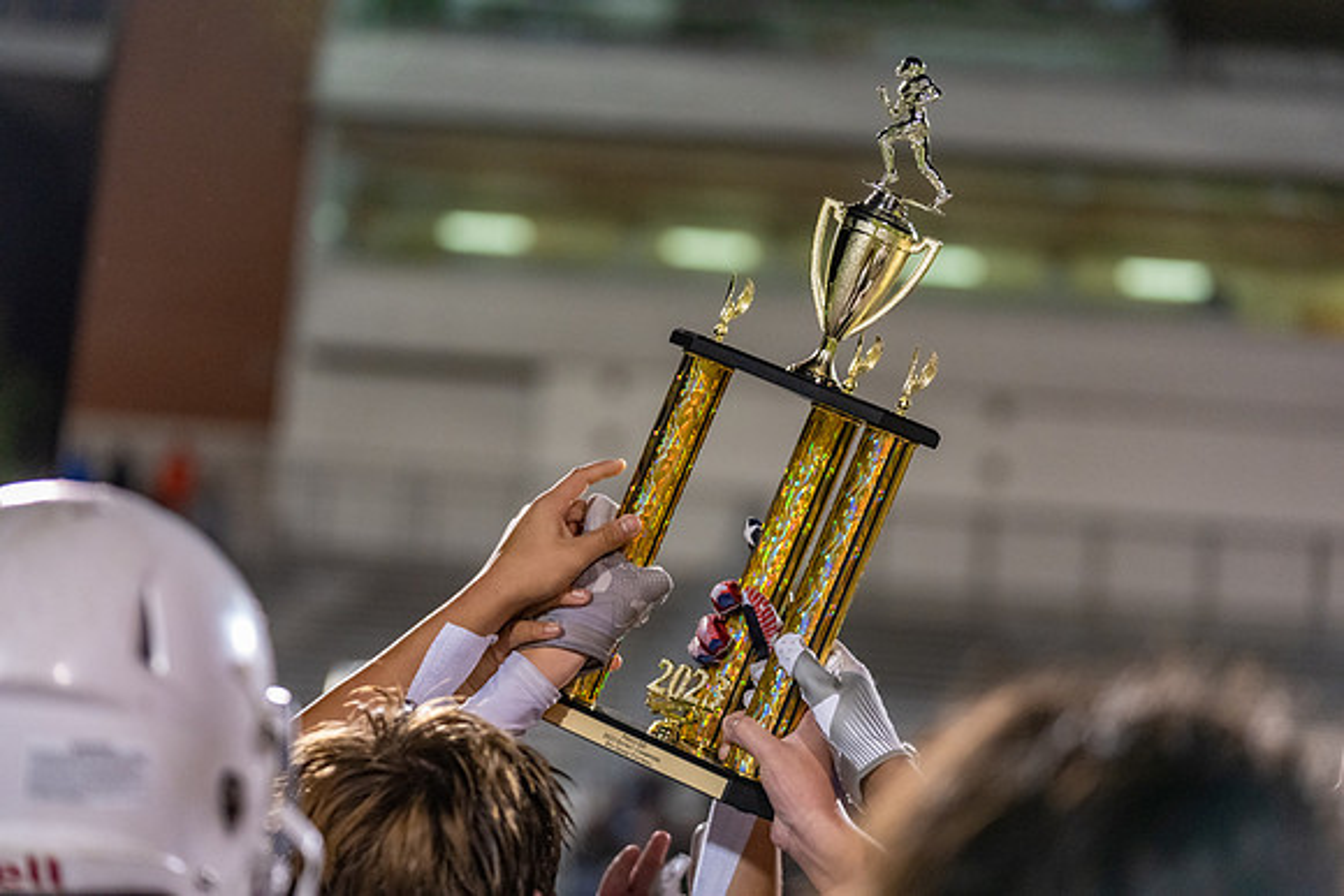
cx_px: 672
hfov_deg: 20.2
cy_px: 448
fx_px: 3771
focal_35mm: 101
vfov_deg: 13.6
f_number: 2.8
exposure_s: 1/500
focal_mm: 101
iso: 5000
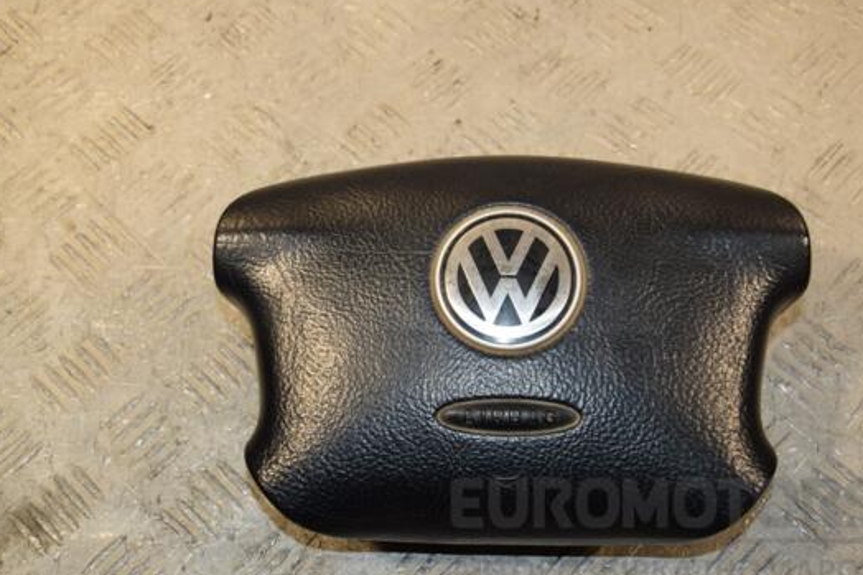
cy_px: 283
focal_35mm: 55
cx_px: 420
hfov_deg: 36.3
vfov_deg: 24.6
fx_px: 1318
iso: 800
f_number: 6.3
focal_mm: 32
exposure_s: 1/200
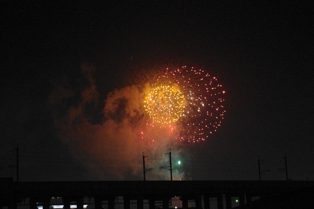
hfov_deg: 24.8
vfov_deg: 16.6
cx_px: 157
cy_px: 104
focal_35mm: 82
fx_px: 714
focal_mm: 55
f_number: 5.6
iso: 6400
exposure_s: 1/25
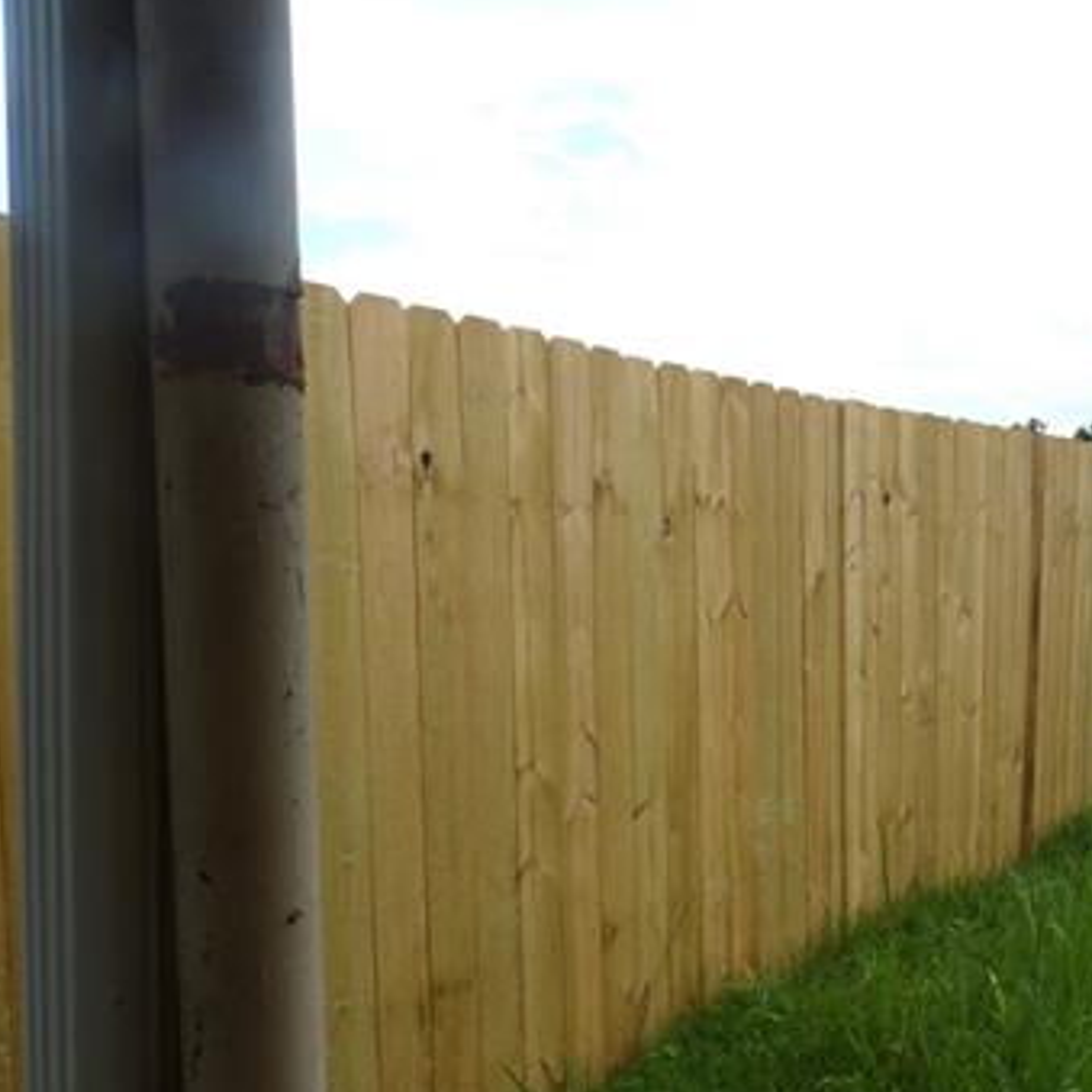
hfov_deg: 39.0
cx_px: 979
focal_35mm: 40
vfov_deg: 41.7
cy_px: 644
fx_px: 1428
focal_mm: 4.3
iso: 80
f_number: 5.8
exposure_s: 1/170
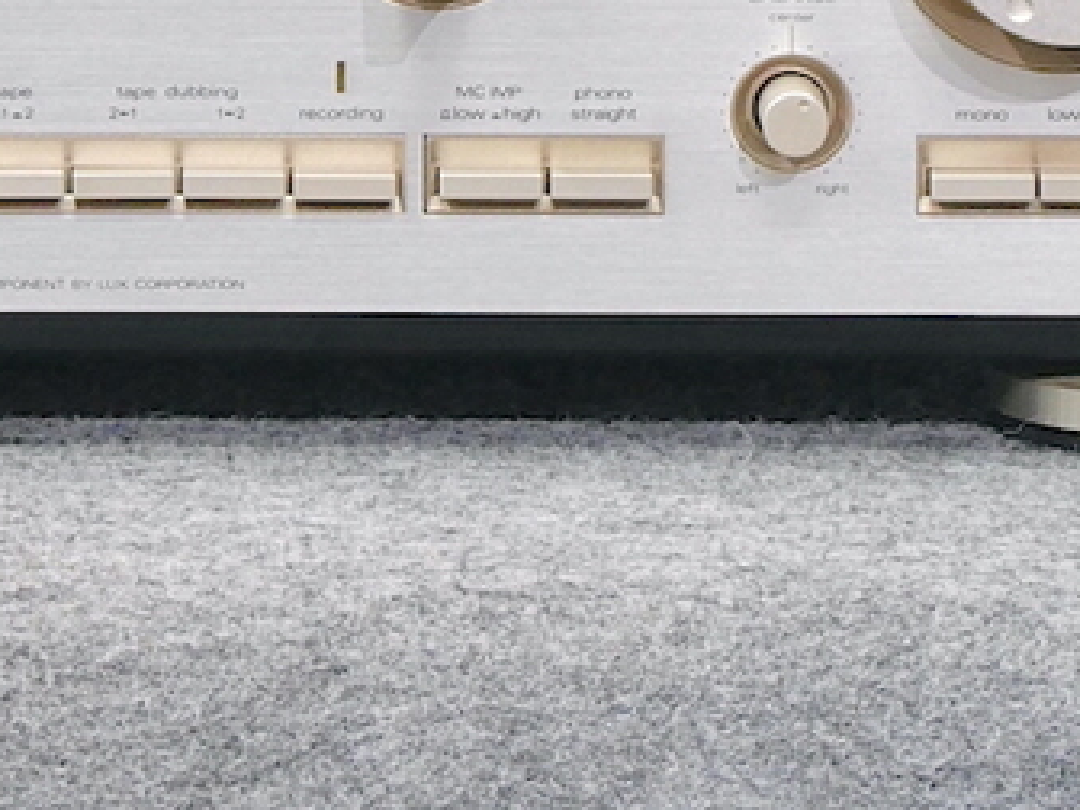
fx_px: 12729
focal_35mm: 408
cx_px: -29
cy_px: -109
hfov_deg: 4.8
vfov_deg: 3.6
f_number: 5.4
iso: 200
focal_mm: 25.6
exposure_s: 1/4
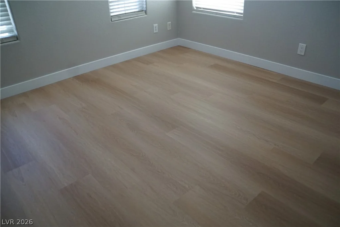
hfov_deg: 67.4
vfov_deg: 47.9
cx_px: 170
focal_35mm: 27
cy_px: 114
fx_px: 255
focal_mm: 18
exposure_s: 1/160
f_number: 4
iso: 1600
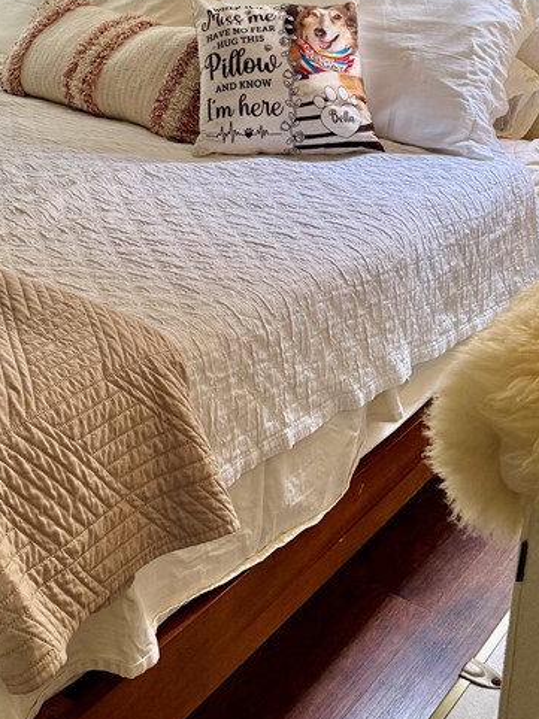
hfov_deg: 28.4
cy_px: 97
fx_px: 1060
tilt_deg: -11.6
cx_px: 184
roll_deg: -3.8
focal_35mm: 51
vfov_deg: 35.7
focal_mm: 6.76
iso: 160
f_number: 1.78
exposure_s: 1/120
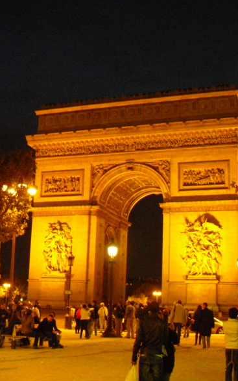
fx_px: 540
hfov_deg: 24.9
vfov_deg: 38.9
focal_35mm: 52
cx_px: 104
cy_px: 188
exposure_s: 1/10
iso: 800
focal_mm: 6.3
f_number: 3.1
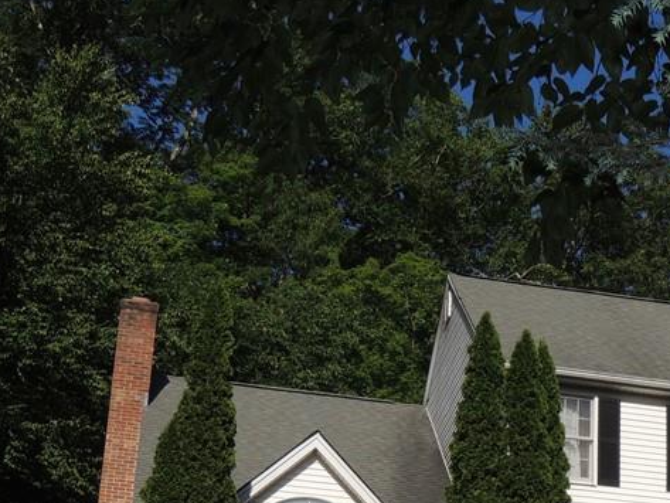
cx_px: 667
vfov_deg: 15.6
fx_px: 1800
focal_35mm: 93
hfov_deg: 20.4
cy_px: 490
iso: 100
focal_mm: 7.6
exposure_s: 1/1600
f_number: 3.8
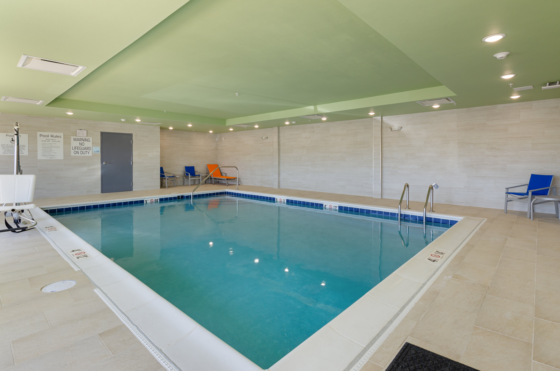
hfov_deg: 95.1
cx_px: 280
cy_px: 186
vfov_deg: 71.8
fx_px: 256
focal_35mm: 16
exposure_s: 1/5
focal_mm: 11
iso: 200
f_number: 8
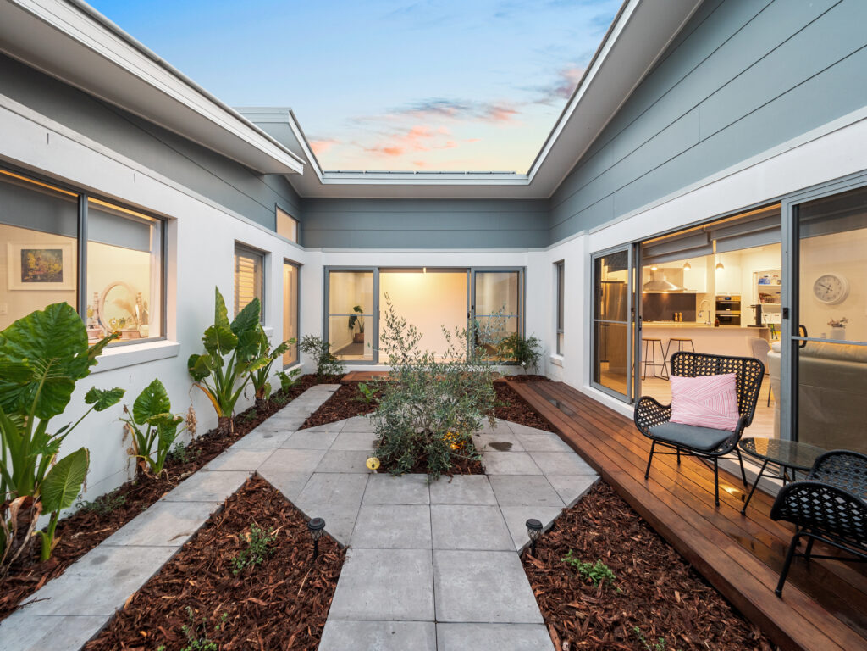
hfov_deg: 102.1
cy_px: 326
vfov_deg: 85.7
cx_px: 434
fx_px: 351
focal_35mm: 14
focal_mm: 7
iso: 400
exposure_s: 1/1.25
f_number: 8
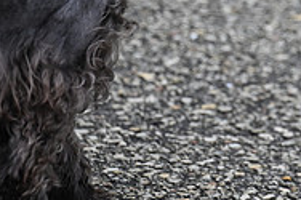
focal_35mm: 618
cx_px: 423
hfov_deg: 3.3
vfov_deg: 2.2
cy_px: -101
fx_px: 5163
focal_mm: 200
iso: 500
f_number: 5
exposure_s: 1/1000
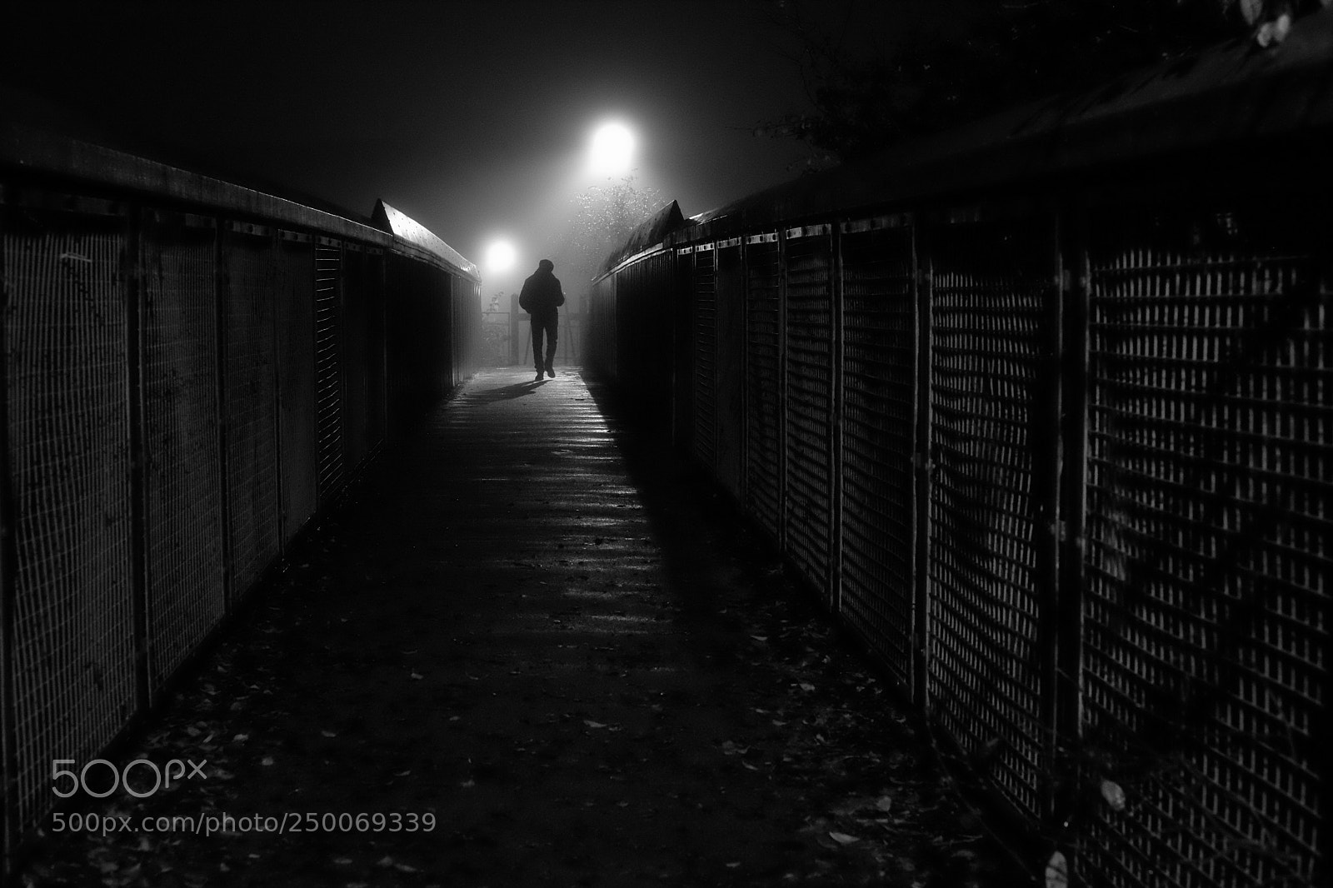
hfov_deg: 37.5
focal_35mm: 53
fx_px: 1962
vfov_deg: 25.5
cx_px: 666
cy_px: 444
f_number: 4
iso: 6400
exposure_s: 1/20
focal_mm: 35
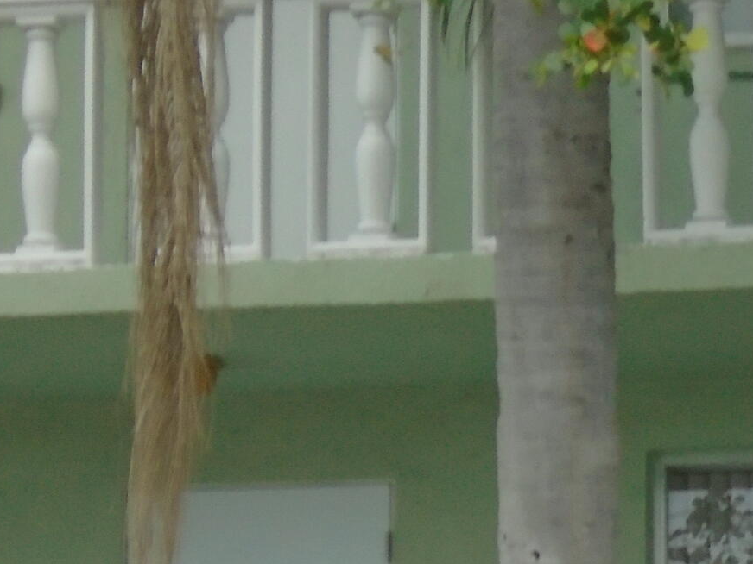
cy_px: 673
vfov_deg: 4.6
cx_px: 1078
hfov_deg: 6.1
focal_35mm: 320
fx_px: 6961
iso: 200
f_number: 5.1
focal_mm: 16.4
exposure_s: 1/125
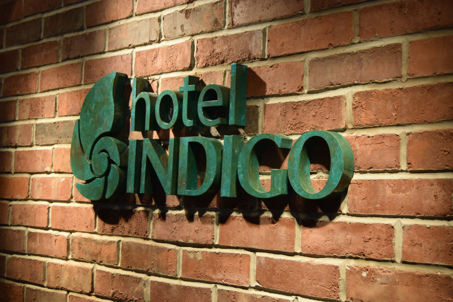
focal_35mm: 60
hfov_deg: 33.4
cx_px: 226
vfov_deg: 22.6
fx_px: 755
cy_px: 151
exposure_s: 1/60
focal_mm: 40
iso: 560
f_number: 5
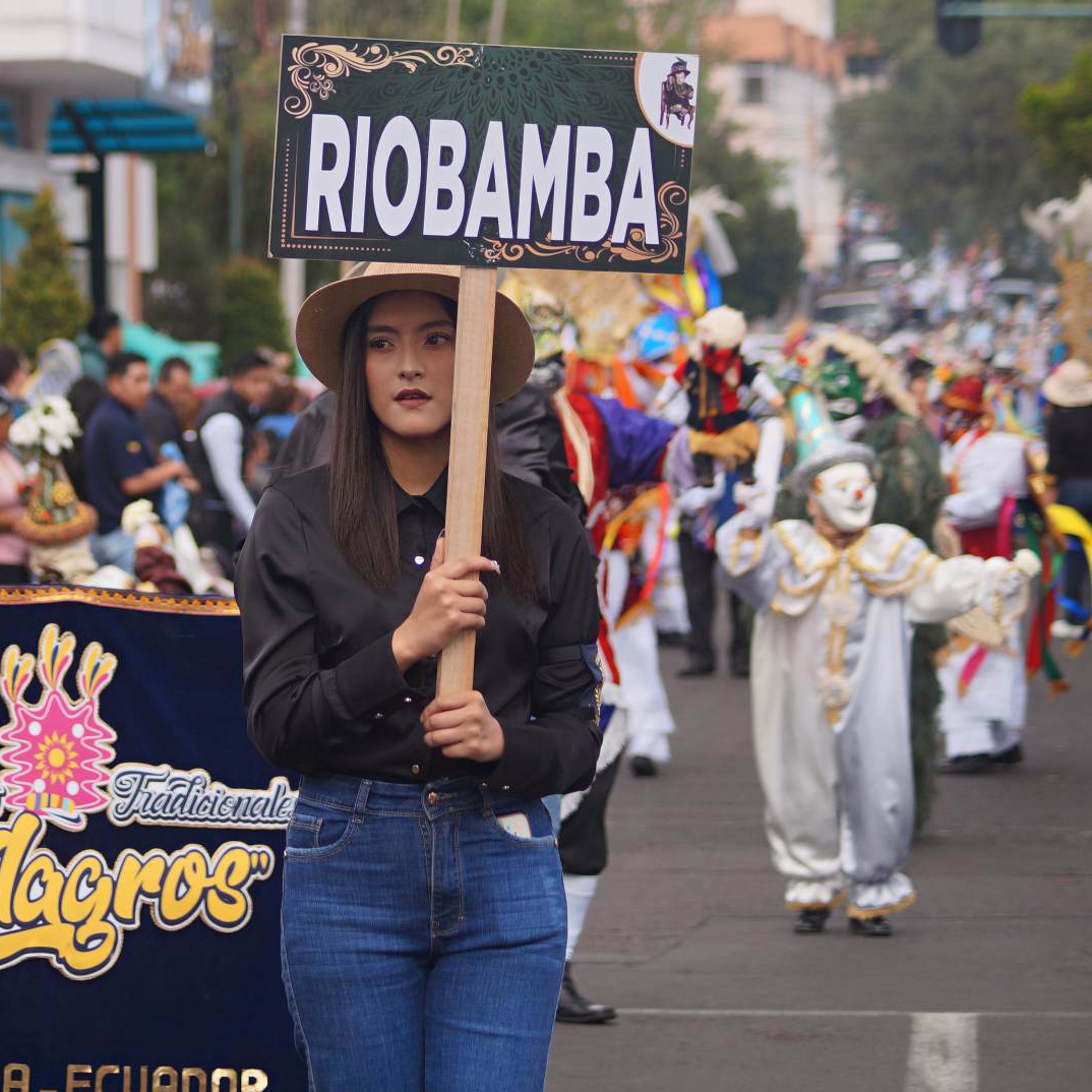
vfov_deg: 10.7
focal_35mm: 164
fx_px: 5840
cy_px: 544
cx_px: 275
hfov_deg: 10.7
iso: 100
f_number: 4.5
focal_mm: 85
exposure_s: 1/160
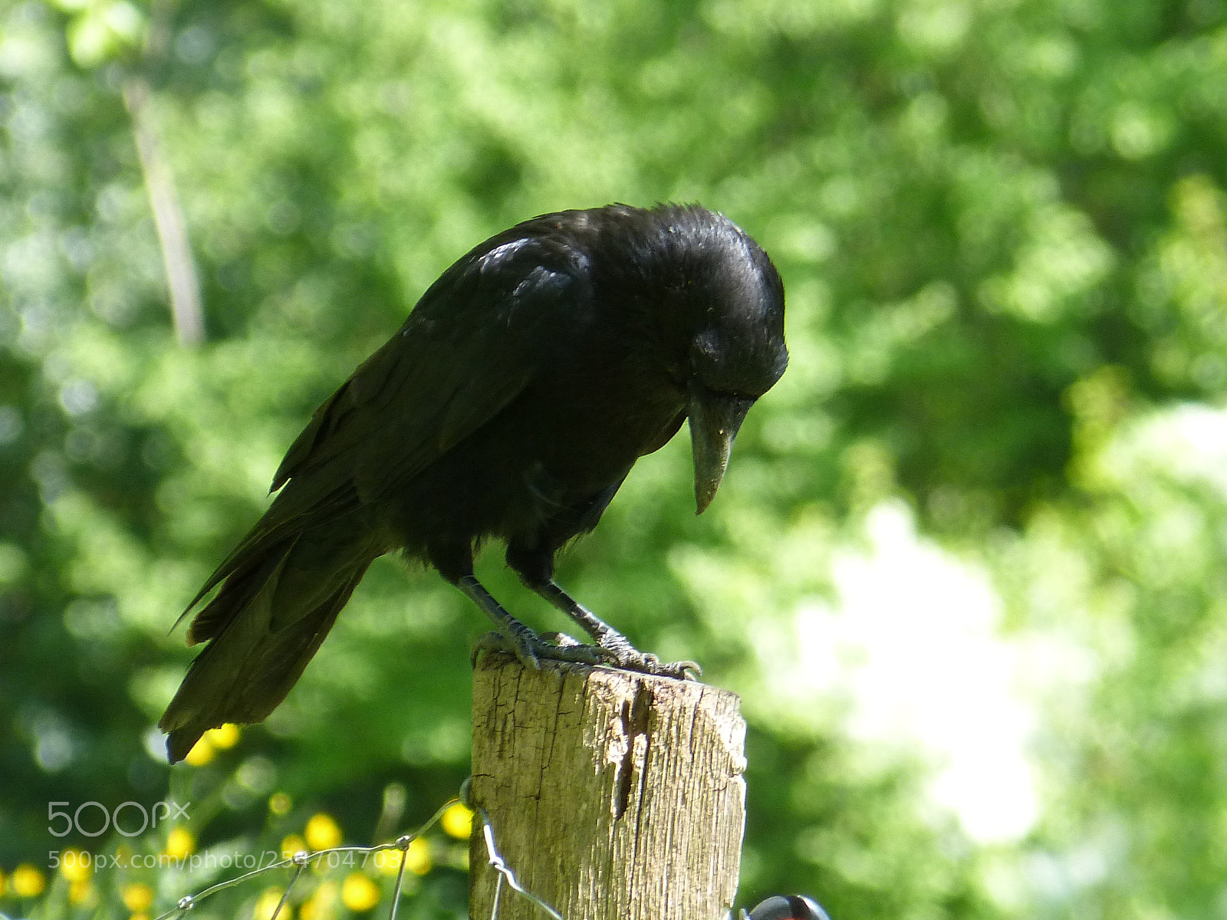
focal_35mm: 1080
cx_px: 614
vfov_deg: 1.4
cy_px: 460
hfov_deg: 1.8
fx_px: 38282
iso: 160
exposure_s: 1/125
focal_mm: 108
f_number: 5.2
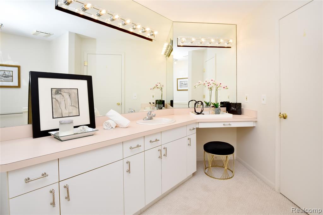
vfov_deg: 70.5
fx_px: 153
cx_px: 162
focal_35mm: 17
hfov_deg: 93.3
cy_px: 108
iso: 640
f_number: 14
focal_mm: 17
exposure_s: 1/60
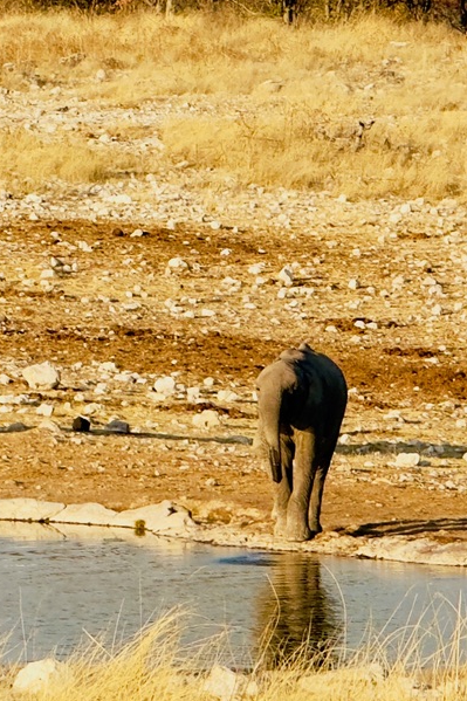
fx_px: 8313
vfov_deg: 4.8
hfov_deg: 3.2
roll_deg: -1.8
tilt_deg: -1.1
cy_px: 256
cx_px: 584
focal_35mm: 427
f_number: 2.8
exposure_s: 1/1018
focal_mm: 15.66
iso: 50
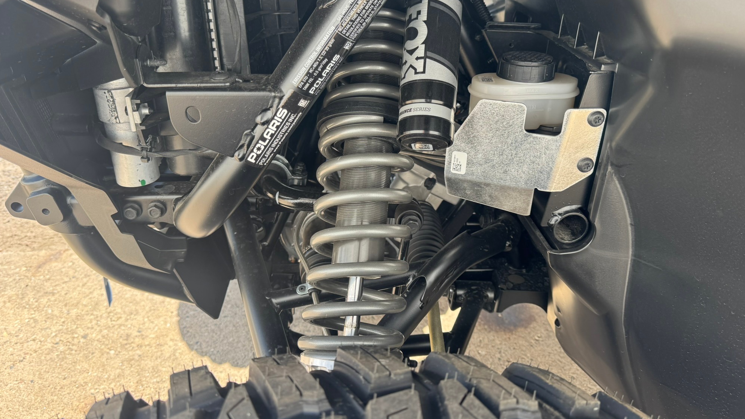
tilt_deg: -27.3
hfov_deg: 69.9
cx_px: 377
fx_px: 533
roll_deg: +0.1
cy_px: 170
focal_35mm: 27
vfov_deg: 42.7
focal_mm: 6.76
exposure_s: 1/366
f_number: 1.78
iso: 80
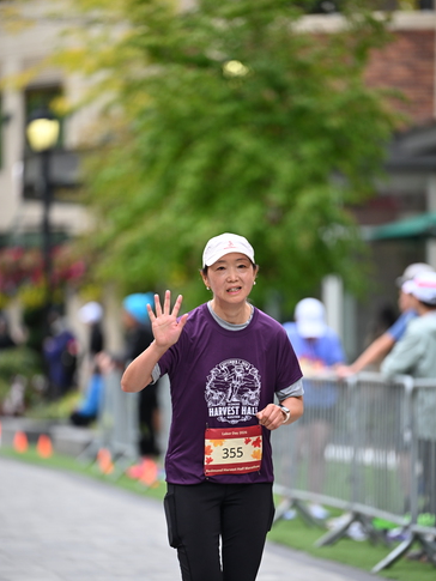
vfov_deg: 9.1
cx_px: 219
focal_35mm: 218
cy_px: 328
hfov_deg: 6.8
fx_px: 3659
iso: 640
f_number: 2.8
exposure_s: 1/2000
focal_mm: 200
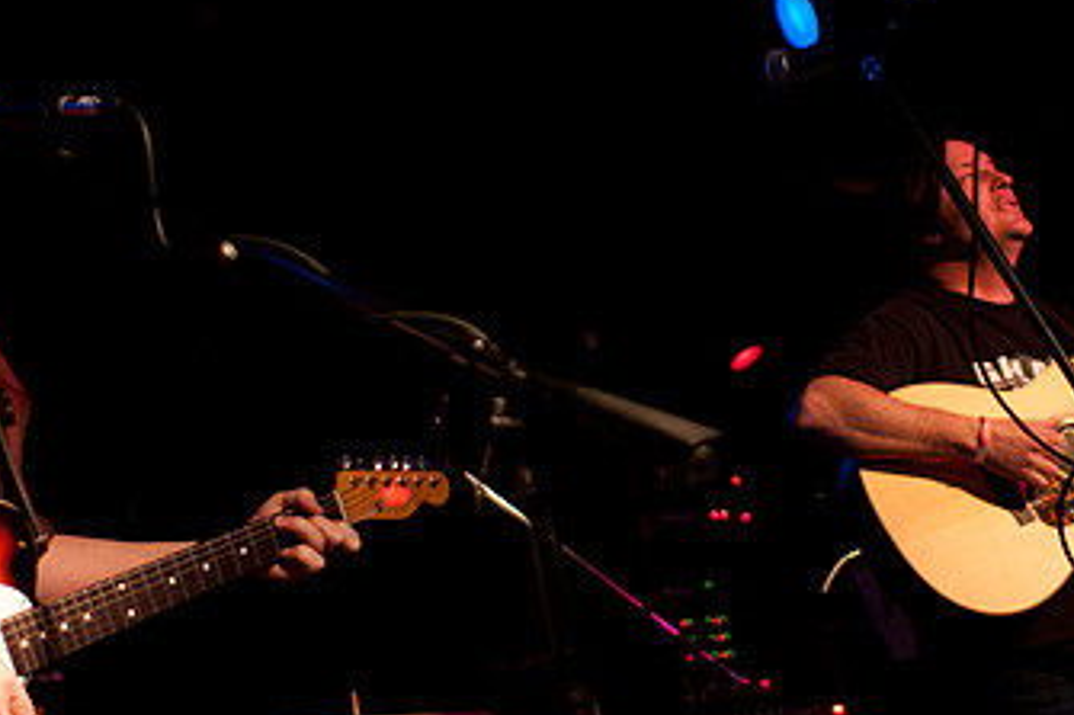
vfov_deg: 17.5
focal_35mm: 78
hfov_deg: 26.0
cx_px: 532
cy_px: 316
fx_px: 2326
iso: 1000
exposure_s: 1/80
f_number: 1.6
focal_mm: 30
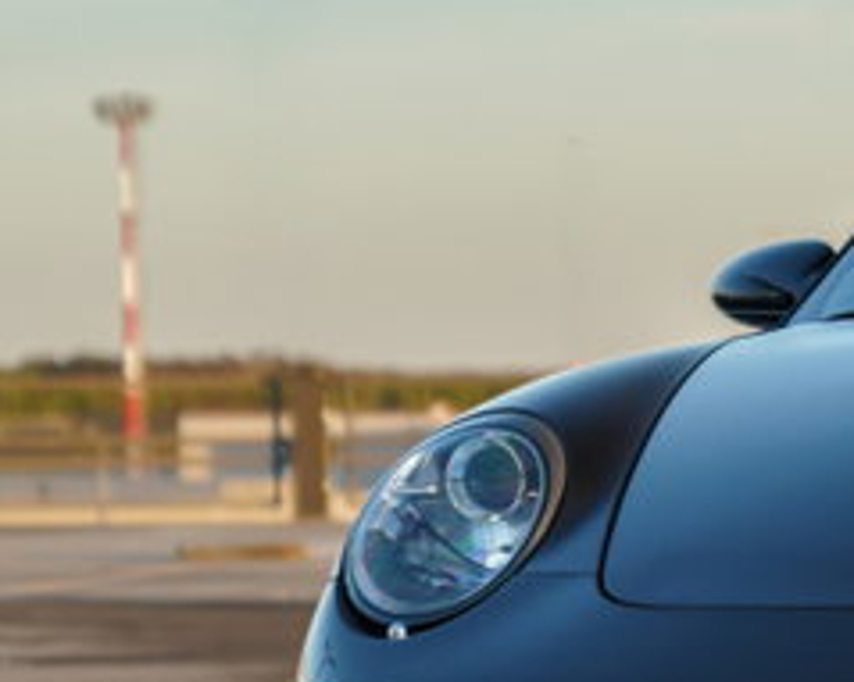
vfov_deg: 6.0
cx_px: 1369
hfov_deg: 7.4
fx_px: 6493
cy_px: 552
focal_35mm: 257
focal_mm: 64
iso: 800
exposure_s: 1/320
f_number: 2.8
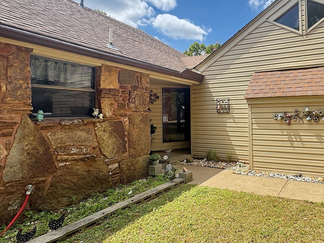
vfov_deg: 60.9
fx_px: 206
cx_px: 250
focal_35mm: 22
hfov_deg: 70.3
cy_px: 109
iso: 40
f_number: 2.2
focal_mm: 2.2
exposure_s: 1/435
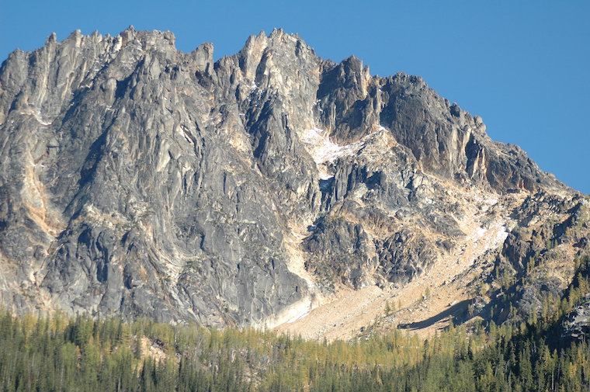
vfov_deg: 8.2
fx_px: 2750
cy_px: 196
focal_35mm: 168
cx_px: 295
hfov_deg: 12.2
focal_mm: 112
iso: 200
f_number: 6.3
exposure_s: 1/640
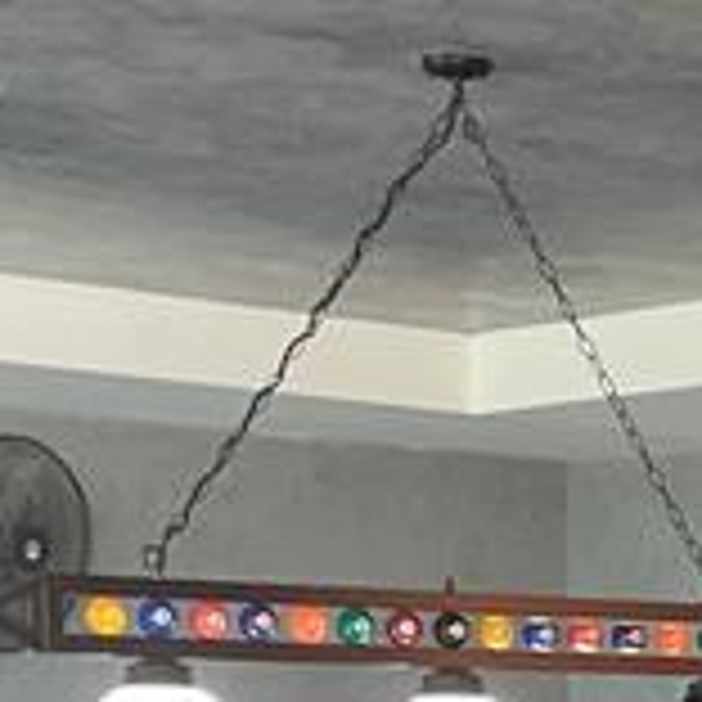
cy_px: 1080
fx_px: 3855
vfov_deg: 10.1
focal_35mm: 168
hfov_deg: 9.7
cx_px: 1359
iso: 125
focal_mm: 3
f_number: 1.8
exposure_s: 1/60
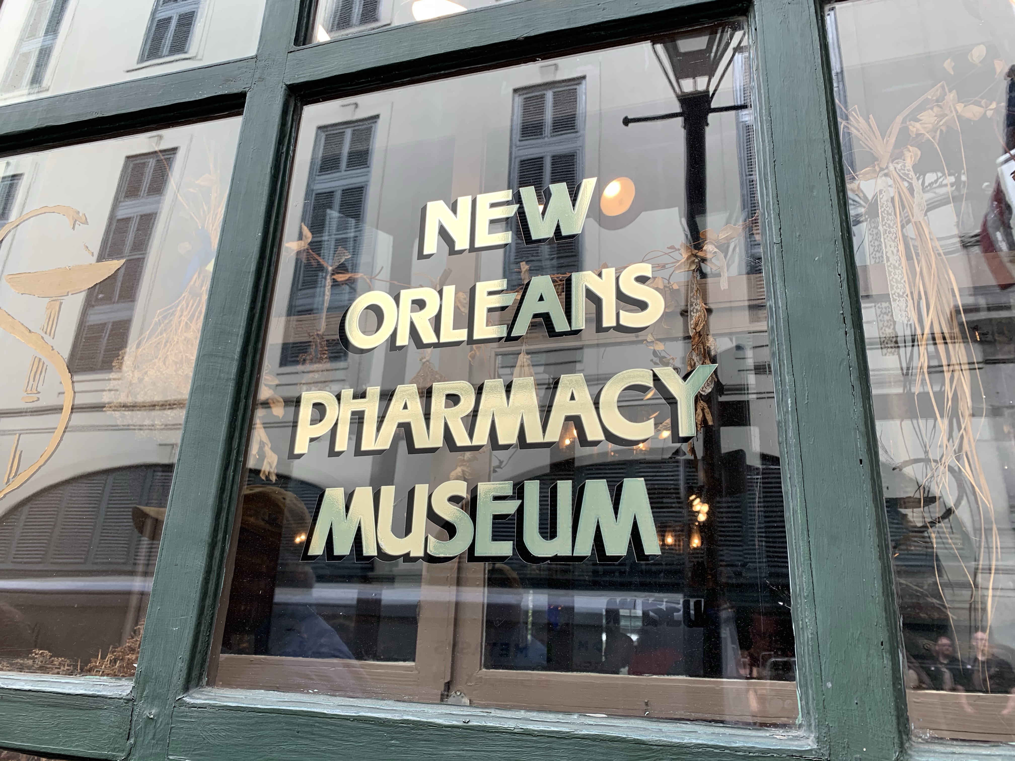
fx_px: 762
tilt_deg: +20.6
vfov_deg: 53.1
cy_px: 380
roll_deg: -3.3
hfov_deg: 67.3
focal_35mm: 26
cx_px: 508
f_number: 1.8
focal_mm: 4.25
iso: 25
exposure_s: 1/144
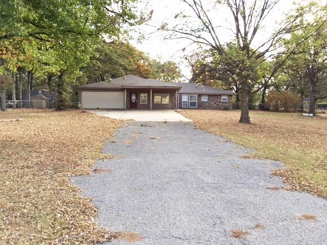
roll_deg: -1.4
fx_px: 274
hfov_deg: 61.7
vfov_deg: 48.2
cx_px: 164
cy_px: 122
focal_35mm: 29
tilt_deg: +0.6
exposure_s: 1/699
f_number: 2.2
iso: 25
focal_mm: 4.15
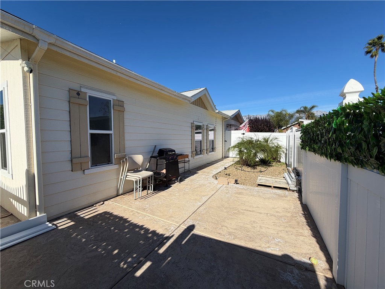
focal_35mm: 14
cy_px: 144
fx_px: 156
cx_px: 192
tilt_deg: -2.4
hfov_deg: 102.1
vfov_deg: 85.7
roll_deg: +0.8
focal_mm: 2.22
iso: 20
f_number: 2.2
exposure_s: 1/970
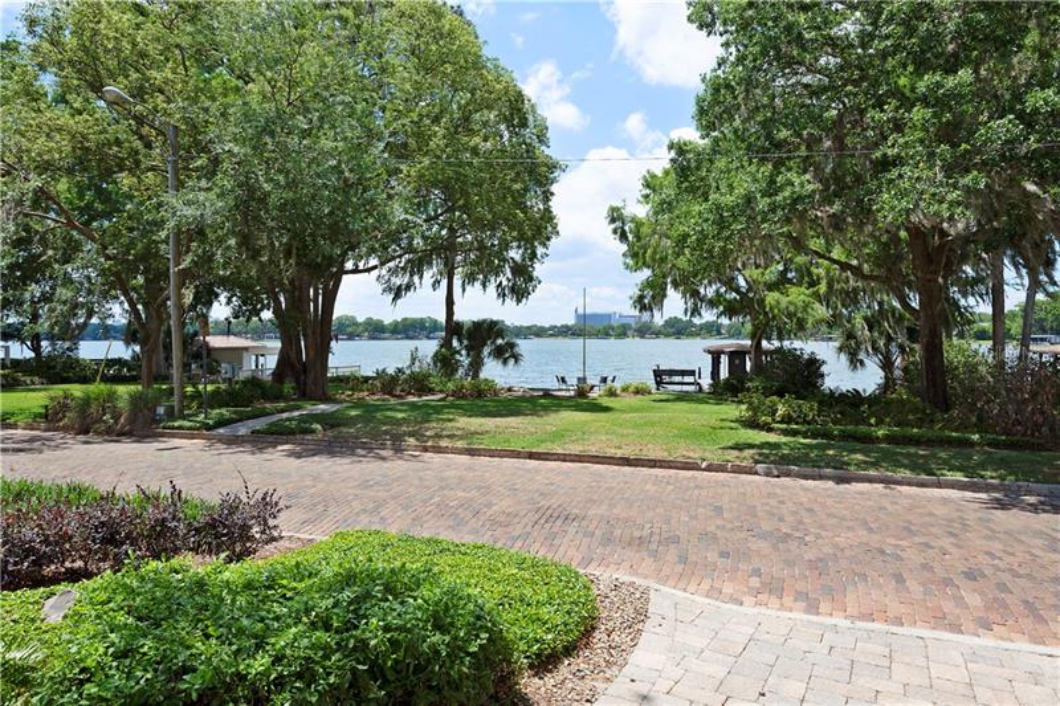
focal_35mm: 23
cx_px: 530
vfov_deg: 55.1
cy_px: 353
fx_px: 677
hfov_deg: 76.1
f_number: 10
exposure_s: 1/160
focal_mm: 23
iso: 125
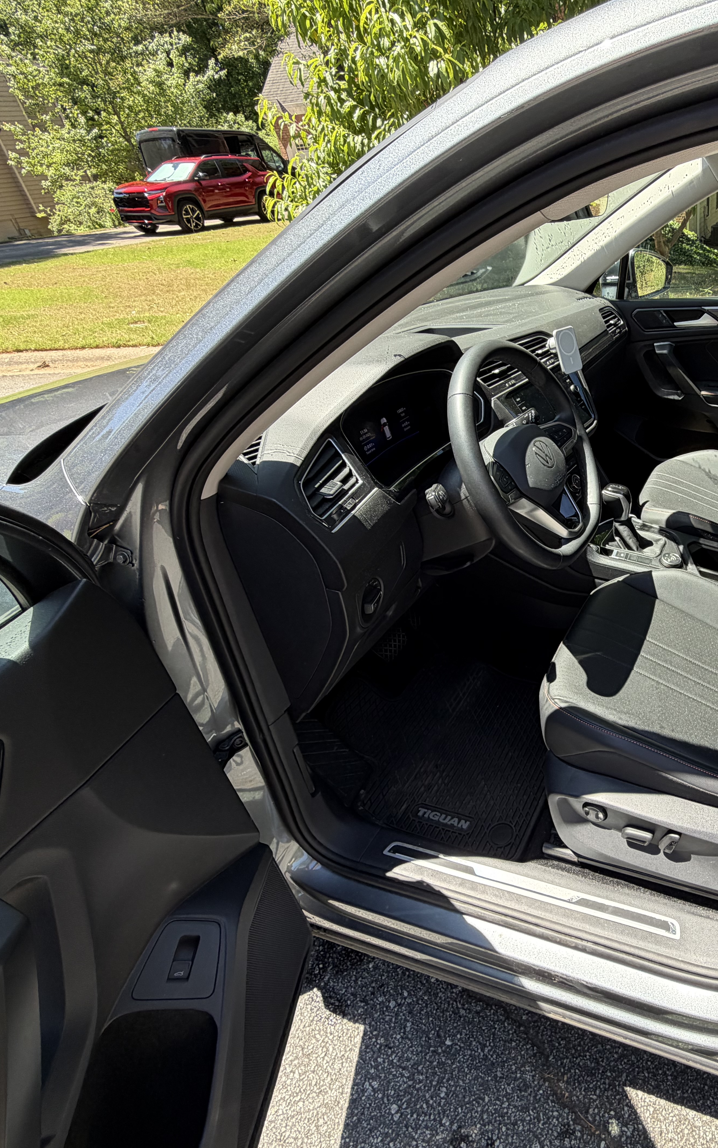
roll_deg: +5.7
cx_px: 607
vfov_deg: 85.1
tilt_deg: -35.1
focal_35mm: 20
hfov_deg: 54.1
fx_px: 626
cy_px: 570
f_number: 2.2
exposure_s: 1/192
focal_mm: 2.22
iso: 40
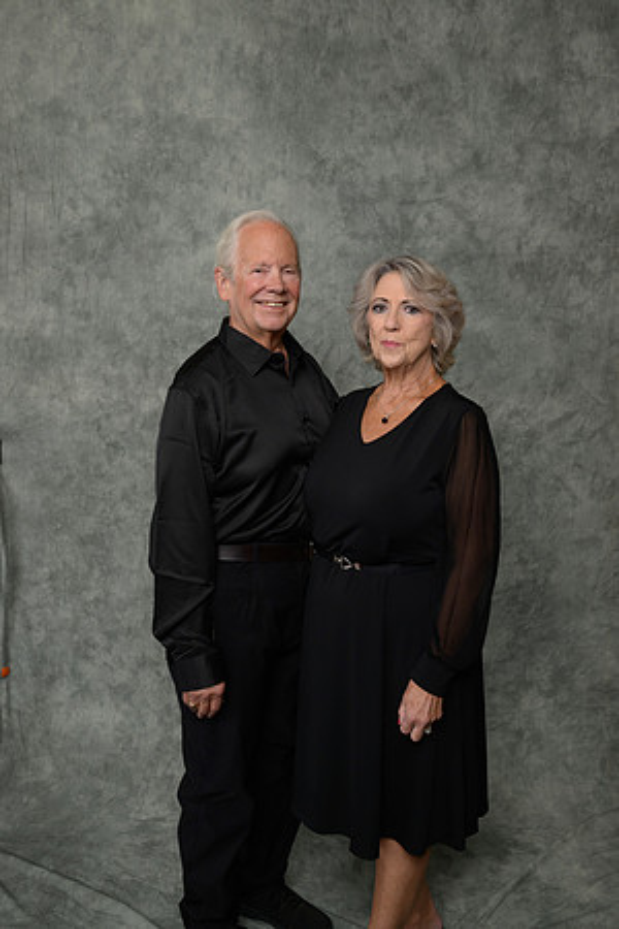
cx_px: 310
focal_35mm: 32
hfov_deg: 41.1
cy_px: 464
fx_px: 825
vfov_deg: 58.7
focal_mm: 32
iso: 400
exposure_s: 1/125
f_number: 10
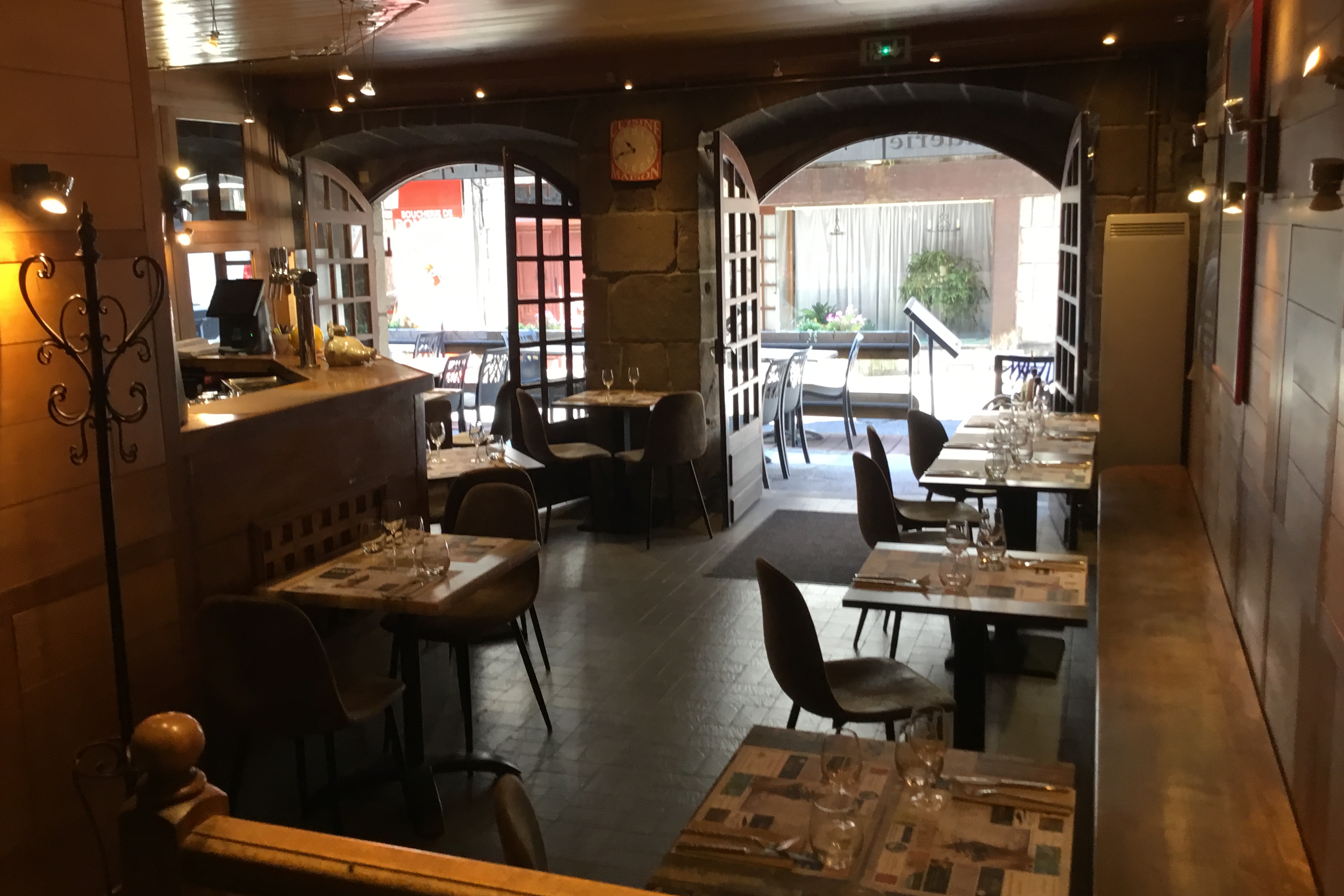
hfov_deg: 57.2
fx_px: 1232
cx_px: 657
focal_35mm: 33
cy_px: 430
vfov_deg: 40.0
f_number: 2.4
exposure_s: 1/33
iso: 80
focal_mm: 3.3
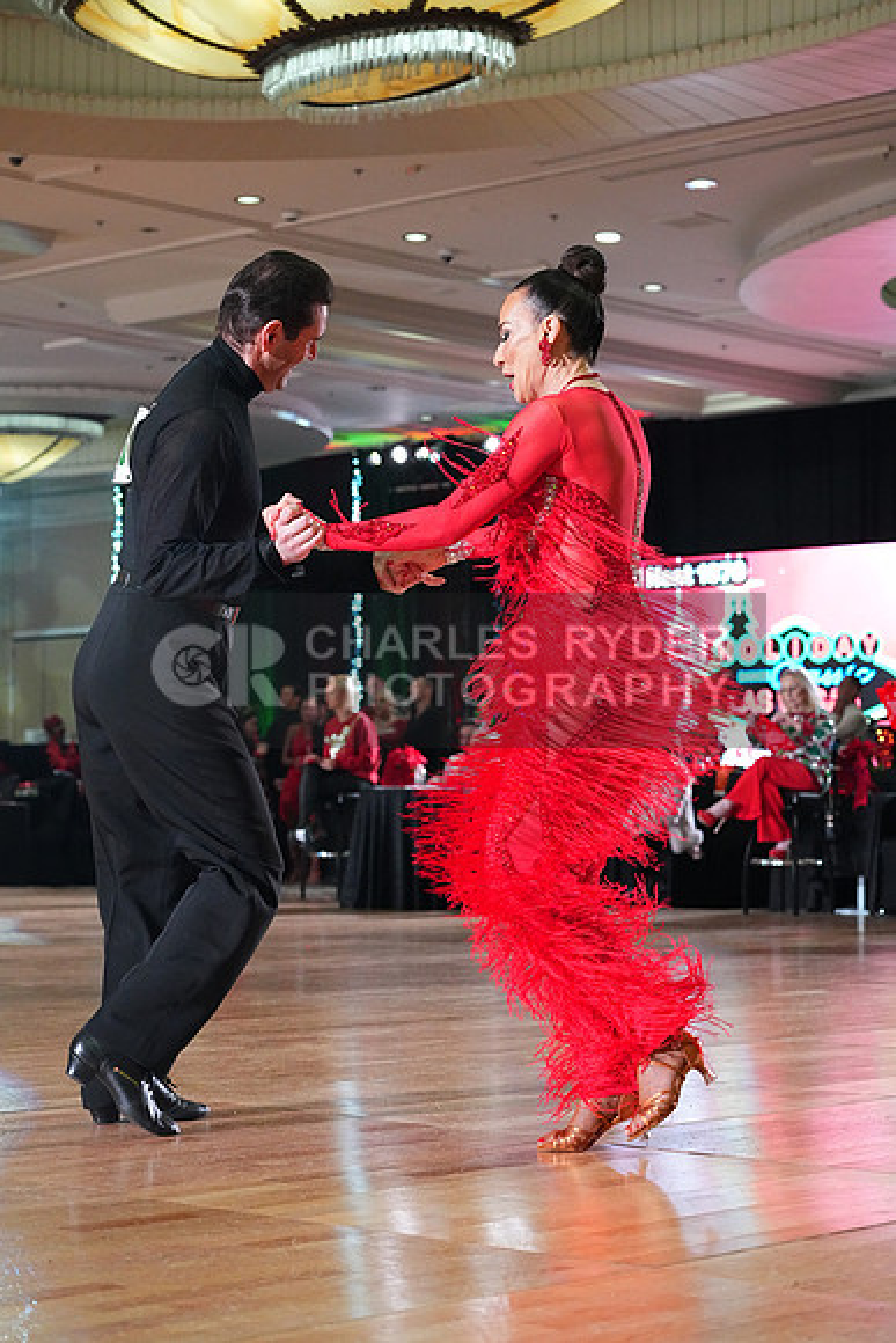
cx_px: 448
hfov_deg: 18.7
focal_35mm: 73
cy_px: 672
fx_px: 2723
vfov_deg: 27.7
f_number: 5
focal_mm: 73
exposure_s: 1/400
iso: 8000
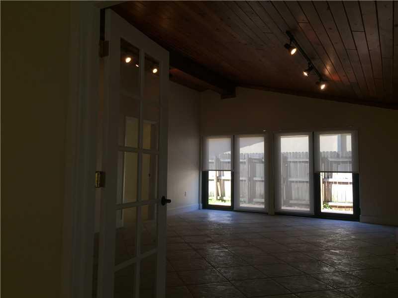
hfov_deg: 61.7
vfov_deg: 48.2
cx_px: 199
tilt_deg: +3.3
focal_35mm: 29
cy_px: 149
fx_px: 333
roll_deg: -0.6
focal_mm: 4.15
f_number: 2.2
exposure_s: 1/144
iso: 32
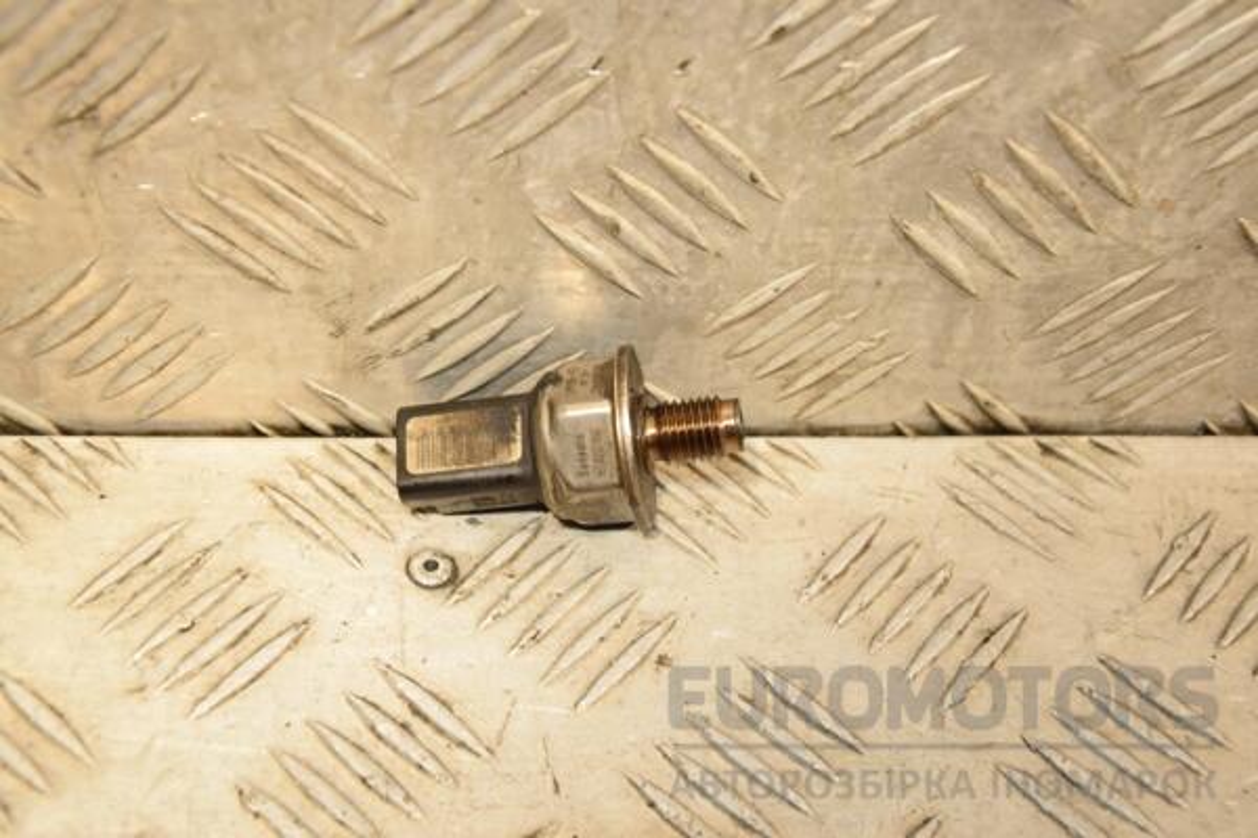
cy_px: 419
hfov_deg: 35.1
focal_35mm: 57
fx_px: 1992
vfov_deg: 23.8
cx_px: 629
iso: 800
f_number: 5.6
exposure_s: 1/200
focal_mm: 38
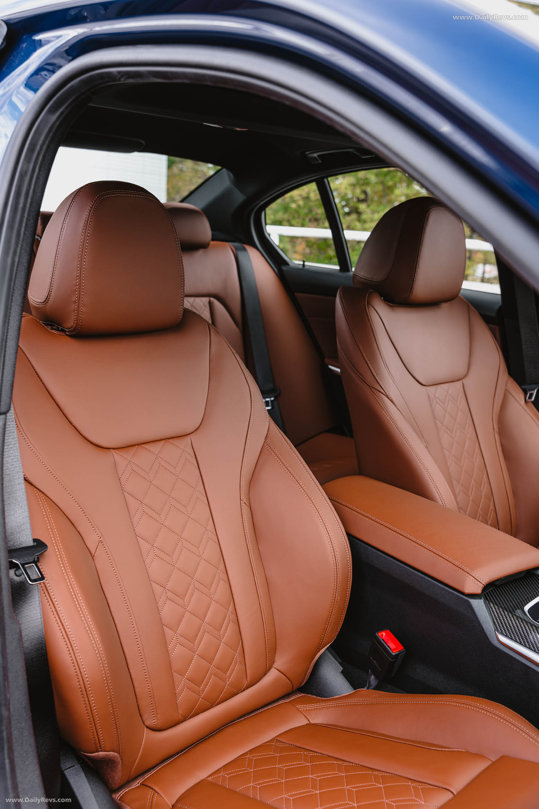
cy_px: 404
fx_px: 766
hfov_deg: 38.8
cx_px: 270
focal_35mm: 34
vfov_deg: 55.7
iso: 80
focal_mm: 34.1
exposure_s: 1/25
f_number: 5
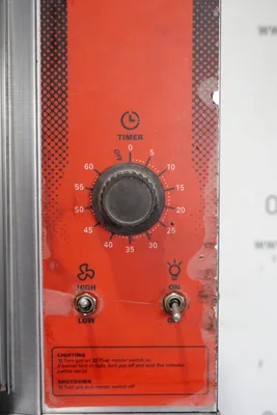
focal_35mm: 47
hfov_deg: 28.7
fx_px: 542
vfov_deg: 41.9
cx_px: 138
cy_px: 208
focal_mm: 17.53
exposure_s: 1/50
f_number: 4
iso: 1000
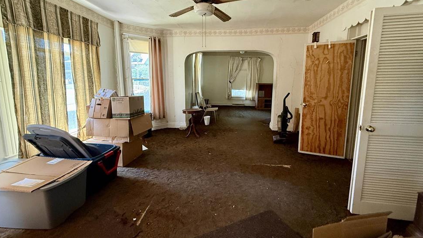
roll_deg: -0.5
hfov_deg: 99.4
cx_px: 216
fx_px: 179
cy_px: 102
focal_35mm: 16
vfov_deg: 66.8
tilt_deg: -7.6
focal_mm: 2.22
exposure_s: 1/60
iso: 500
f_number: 2.2
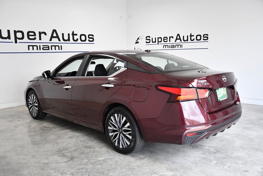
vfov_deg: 40.0
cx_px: 132
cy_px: 88
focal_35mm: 33
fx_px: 241
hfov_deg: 57.2
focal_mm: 22
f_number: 3.5
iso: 2500
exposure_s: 1/1600
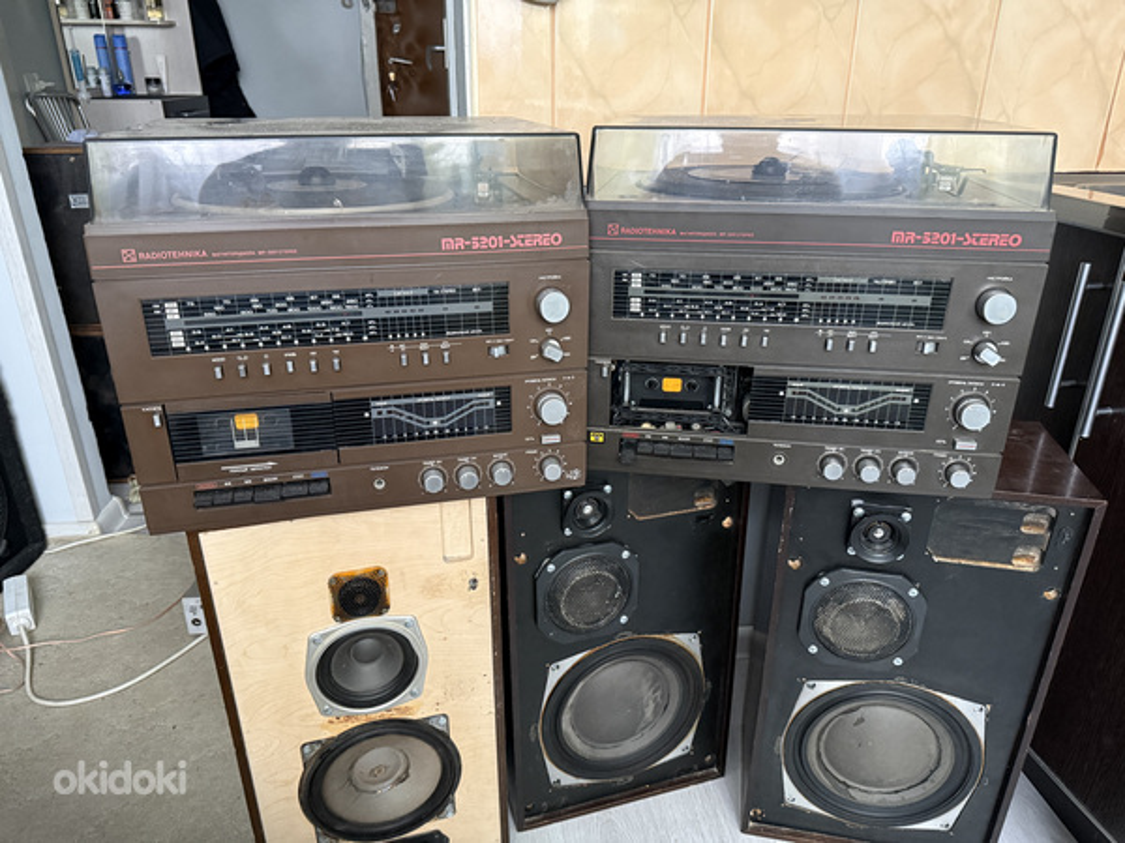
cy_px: 422
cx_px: 562
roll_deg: +0.4
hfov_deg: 71.6
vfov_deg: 56.8
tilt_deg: -22.9
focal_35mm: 24
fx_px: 780
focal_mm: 6.76
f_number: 1.78
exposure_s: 1/49
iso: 800
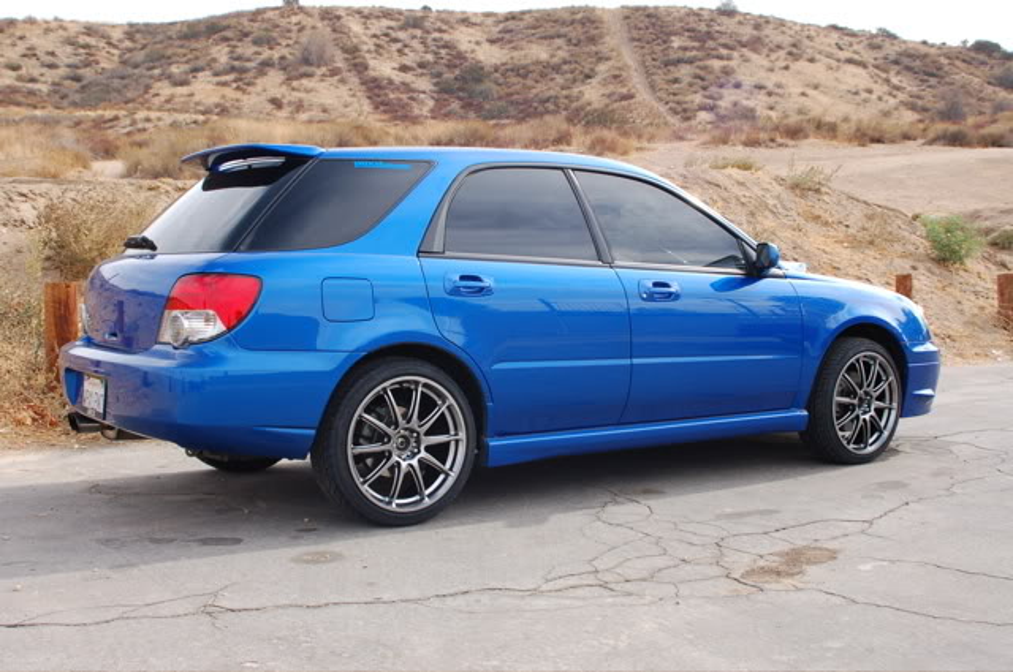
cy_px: 336
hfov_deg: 46.5
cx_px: 506
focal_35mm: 42
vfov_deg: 31.8
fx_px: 1180
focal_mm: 28
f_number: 7.1
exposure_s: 1/200
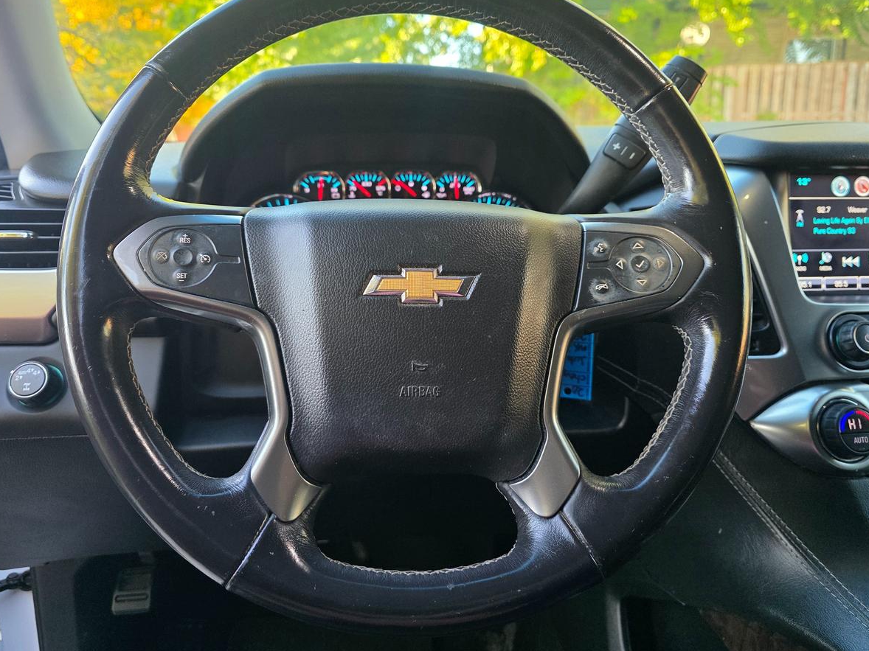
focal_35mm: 25
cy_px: 299
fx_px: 627
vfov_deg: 54.8
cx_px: 417
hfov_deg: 69.4
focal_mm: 6.3
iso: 250
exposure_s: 1/120
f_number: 1.7
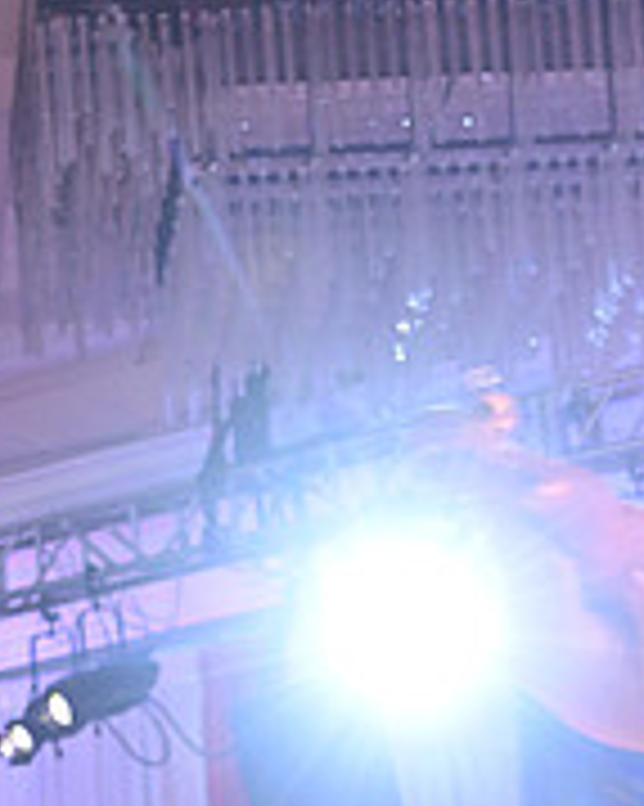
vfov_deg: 7.6
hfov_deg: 6.2
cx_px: 660
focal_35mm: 250
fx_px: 5961
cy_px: 1270
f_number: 4.5
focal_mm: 82
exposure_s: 1/200
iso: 1600
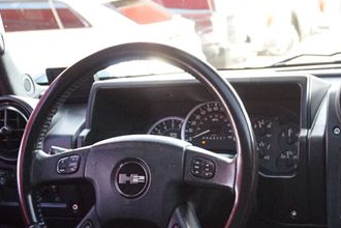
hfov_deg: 30.5
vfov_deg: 20.7
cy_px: 212
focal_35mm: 64
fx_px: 606
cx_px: 280
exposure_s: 1/160
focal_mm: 22
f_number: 4
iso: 2500
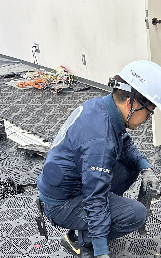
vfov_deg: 29.9
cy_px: 225
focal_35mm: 66
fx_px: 463
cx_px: 183
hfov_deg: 18.8
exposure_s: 1/120
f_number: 1.78
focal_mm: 6.86
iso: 200
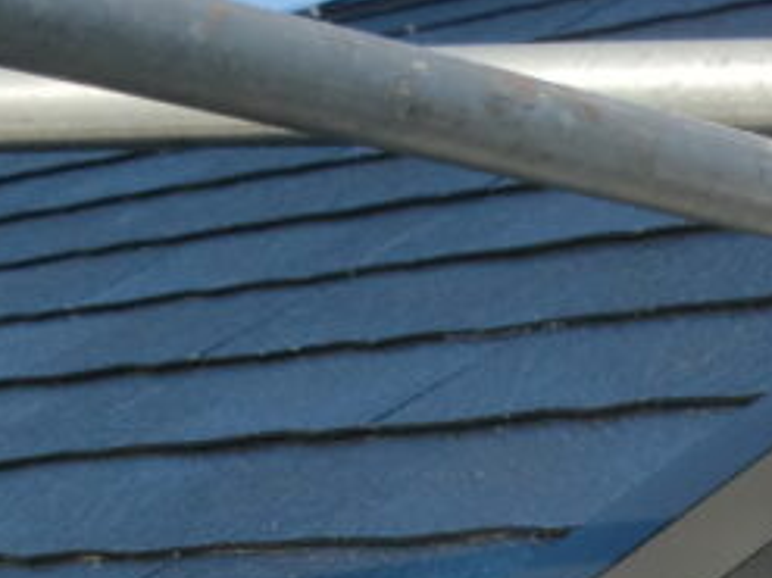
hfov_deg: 13.4
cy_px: 822
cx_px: 785
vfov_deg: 10.0
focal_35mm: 145
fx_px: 3232
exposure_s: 1/800
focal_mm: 6.3
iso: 64
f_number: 3.1
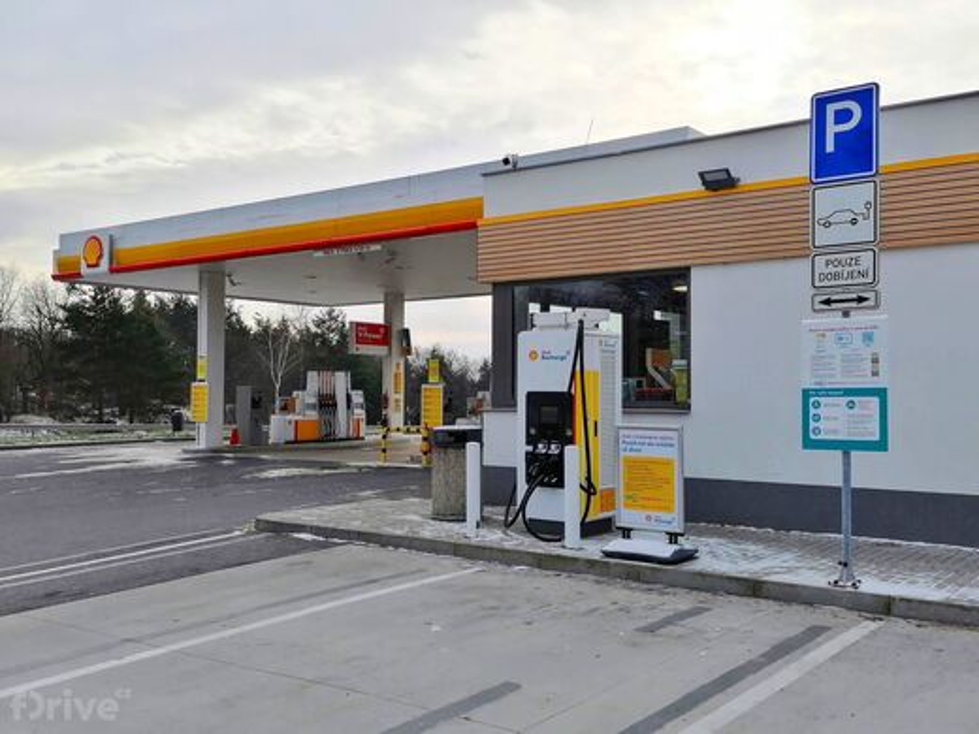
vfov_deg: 38.7
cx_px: 490
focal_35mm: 37
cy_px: 367
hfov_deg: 50.1
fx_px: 1046
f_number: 1.8
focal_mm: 5.3
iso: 50
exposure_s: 1/1307
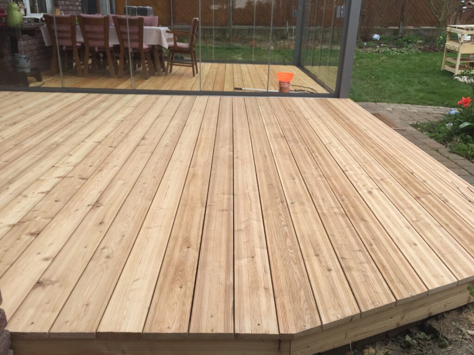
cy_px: 178
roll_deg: -2.4
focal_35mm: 29
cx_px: 237
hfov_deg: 61.7
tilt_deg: -20.7
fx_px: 397
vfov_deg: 48.2
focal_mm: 4.15
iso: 32
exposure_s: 1/732
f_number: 2.2
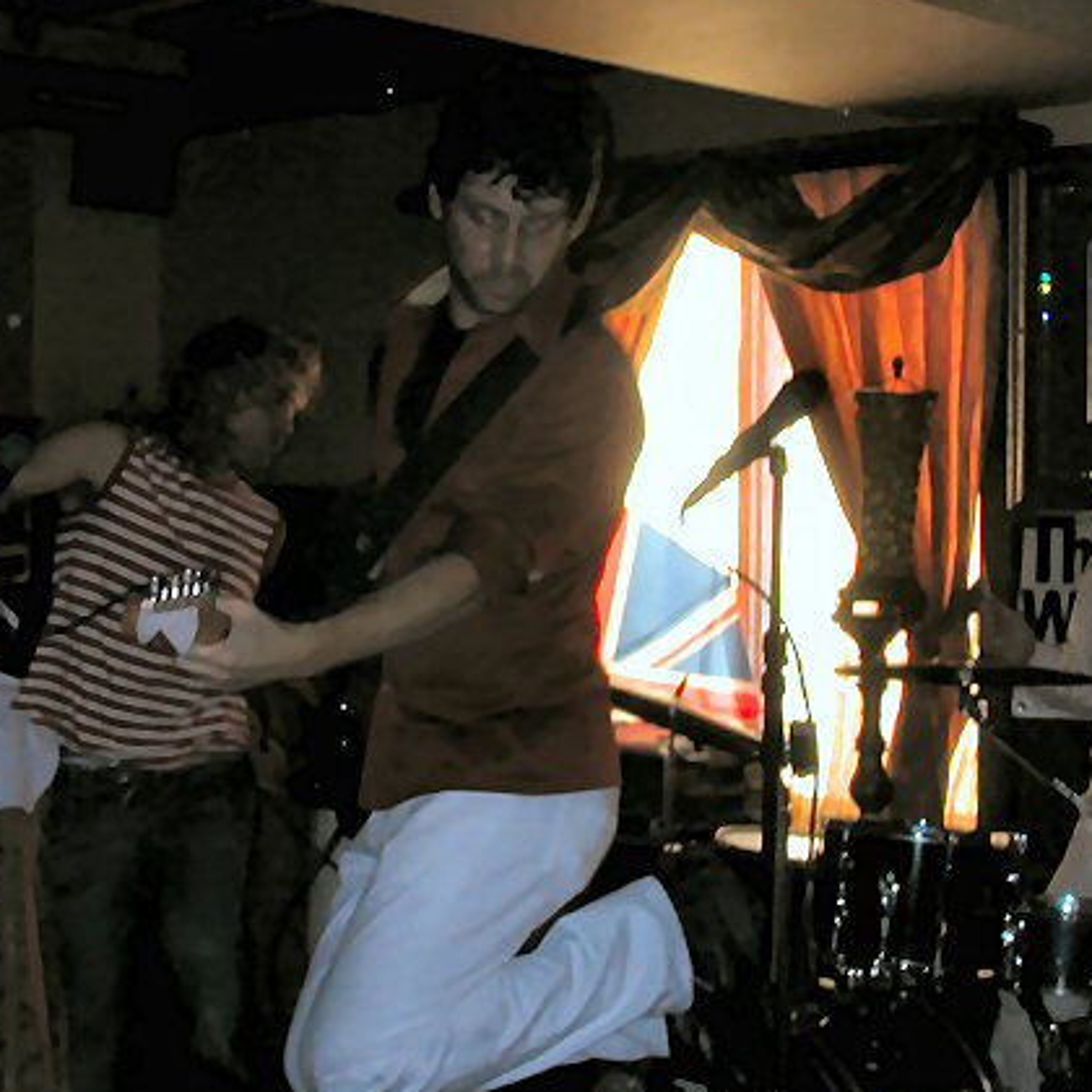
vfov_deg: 26.1
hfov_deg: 26.1
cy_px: 590
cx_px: 502
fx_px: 2356
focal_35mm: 66
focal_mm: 7.5
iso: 107
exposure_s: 1/30
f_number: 5.2
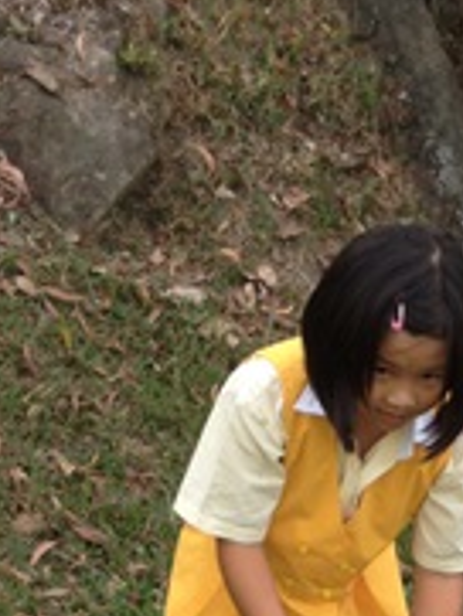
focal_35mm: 116
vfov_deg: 16.5
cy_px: 660
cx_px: 477
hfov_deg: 12.6
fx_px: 2066
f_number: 2.4
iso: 50
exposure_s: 1/276
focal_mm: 4.28
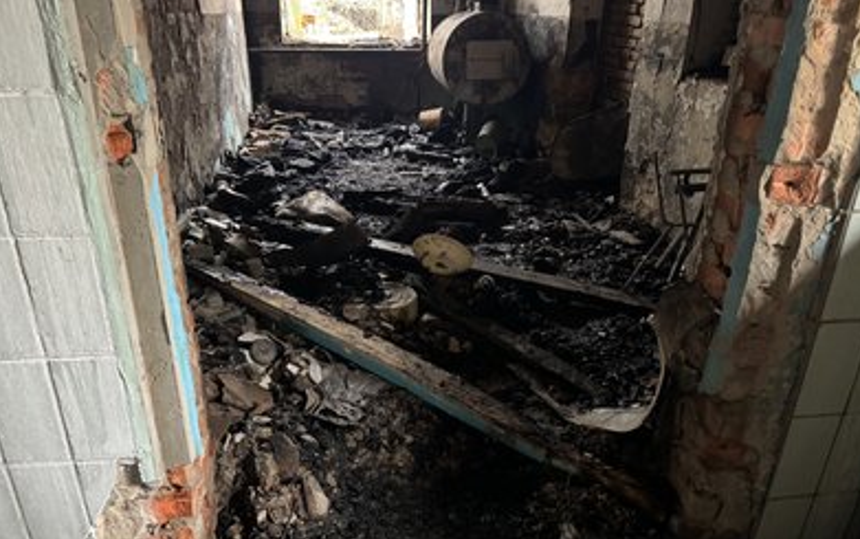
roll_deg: -0.2
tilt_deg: -21.4
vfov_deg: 47.7
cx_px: 431
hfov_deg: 70.4
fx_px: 610
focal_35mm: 26
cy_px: 257
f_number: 1.78
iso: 1000
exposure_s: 1/30
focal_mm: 6.76
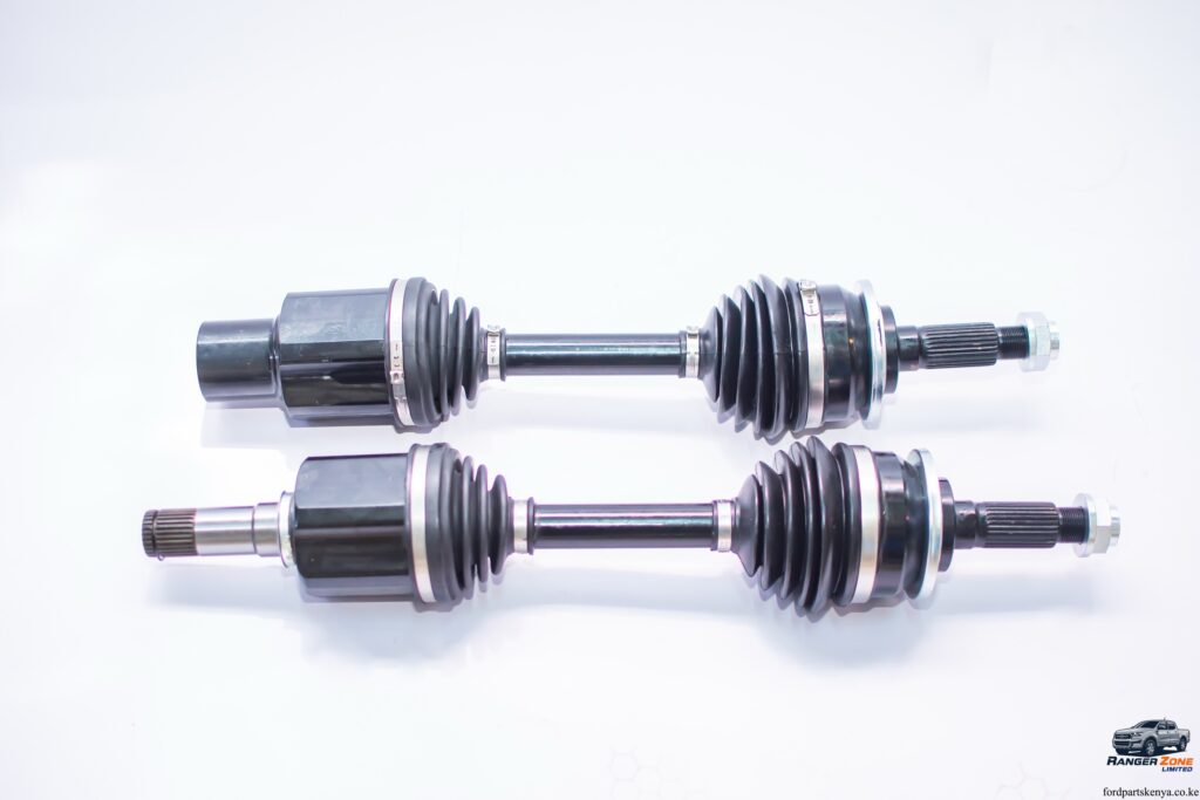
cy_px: 400
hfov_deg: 37.8
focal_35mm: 52
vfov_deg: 25.8
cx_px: 600
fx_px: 1750
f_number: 2
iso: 800
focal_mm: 35
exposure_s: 1/100
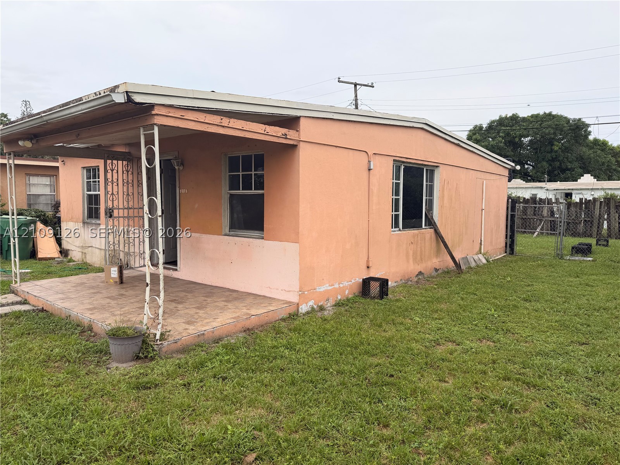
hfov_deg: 71.6
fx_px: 430
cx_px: 310
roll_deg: -0.6
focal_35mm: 24
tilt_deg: -5.3
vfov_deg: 56.8
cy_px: 232
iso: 80
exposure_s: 1/1949
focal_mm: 6.76
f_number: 1.78
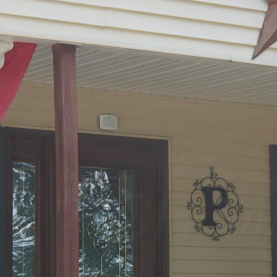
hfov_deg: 11.5
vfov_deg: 11.5
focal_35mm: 151
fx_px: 1367
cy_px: 218
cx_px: 227
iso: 160
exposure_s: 1/160
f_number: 4.5
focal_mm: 28
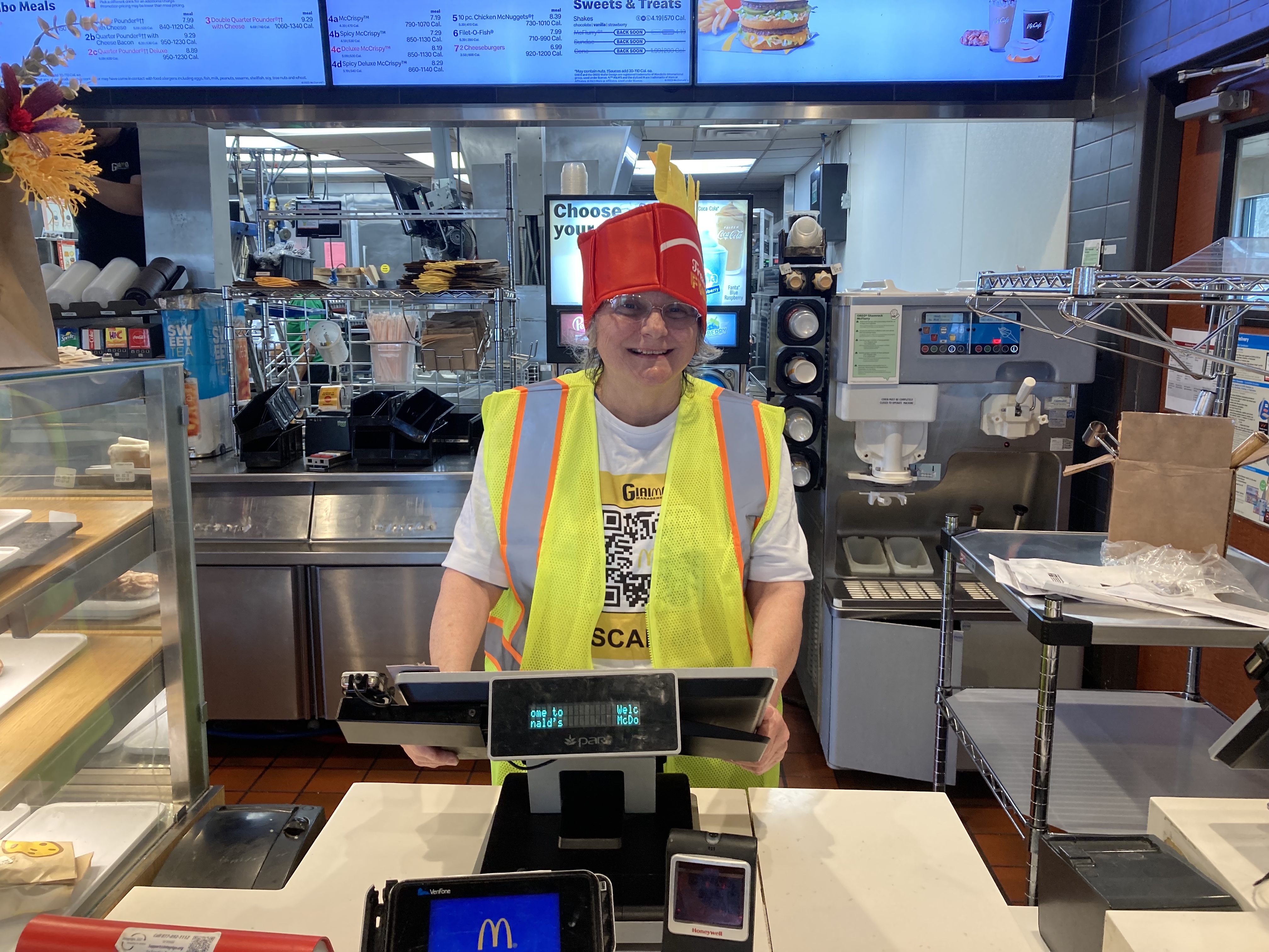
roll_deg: -0.5
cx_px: 634
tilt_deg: -9.6
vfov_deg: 49.7
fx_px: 1026
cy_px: 476
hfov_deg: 63.4
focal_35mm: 28
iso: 80
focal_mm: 3.99
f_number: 1.8
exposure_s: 1/60
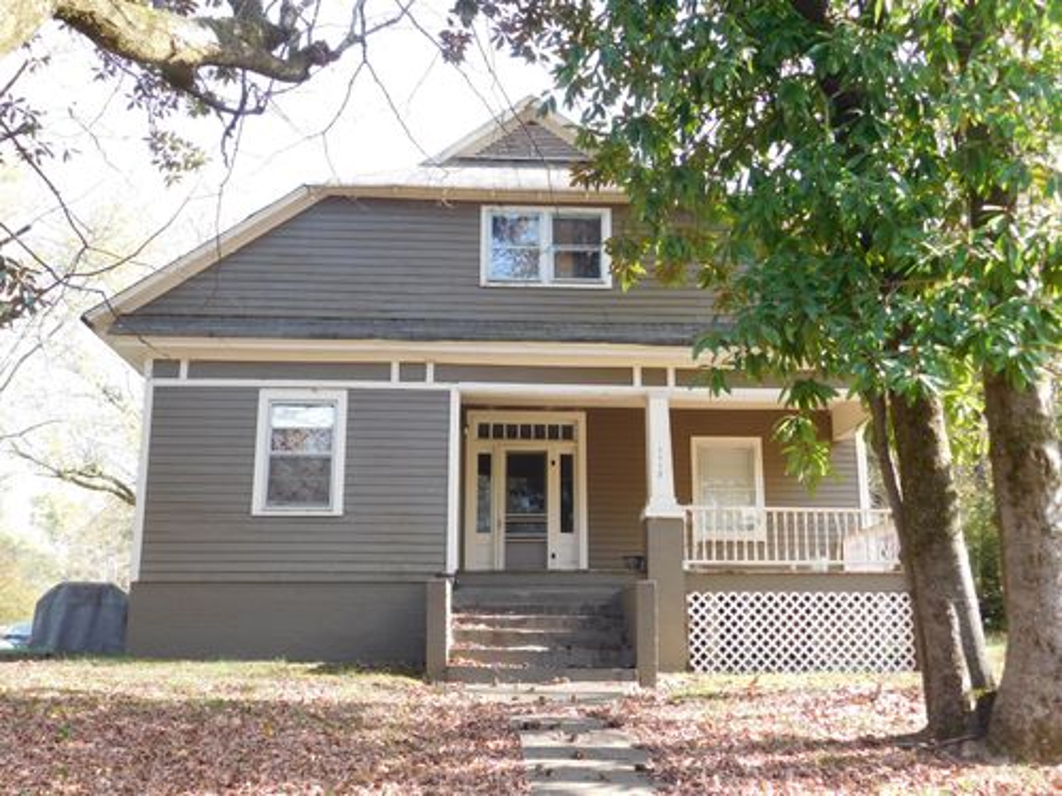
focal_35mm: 36
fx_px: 1104
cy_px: 398
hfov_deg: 51.4
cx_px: 531
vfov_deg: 39.7
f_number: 3.5
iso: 125
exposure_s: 1/125
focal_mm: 6.3
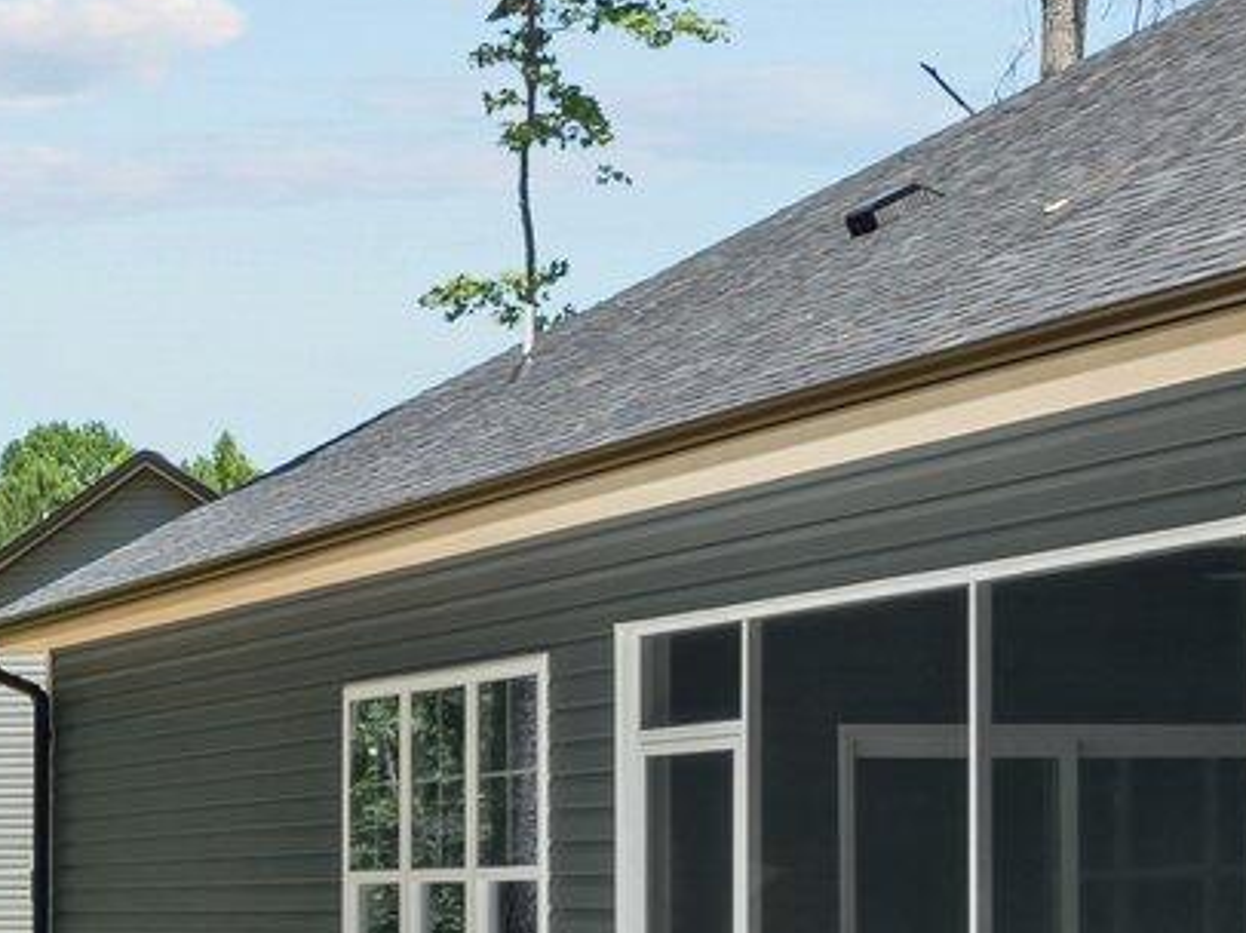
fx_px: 4353
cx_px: -678
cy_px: 928
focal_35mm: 121
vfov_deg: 12.1
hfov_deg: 15.0
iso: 100
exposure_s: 1/40
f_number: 5.6
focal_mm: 12.29
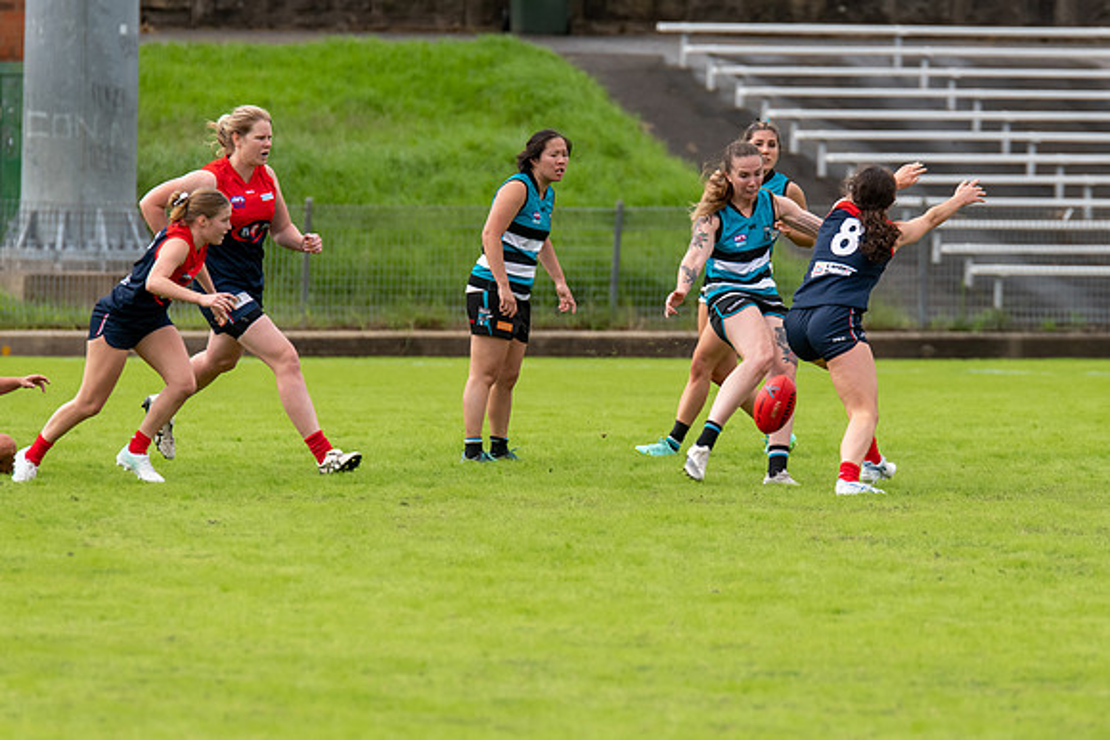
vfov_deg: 2.4
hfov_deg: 3.6
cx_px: 719
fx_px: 17434
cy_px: 331
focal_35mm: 565
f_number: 6.3
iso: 800
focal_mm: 420
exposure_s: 1/2000
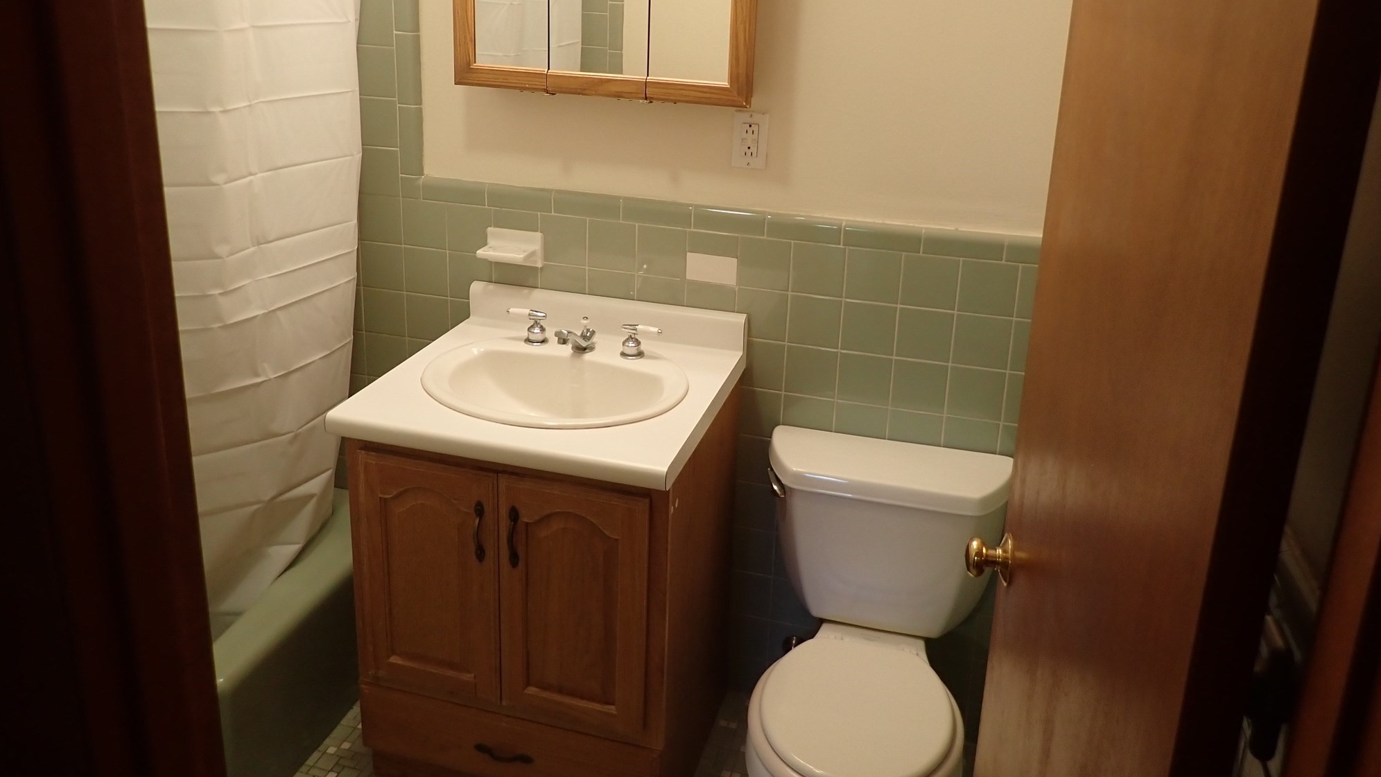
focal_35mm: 28
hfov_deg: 67.9
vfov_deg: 40.9
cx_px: 693
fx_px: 1025
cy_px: 249
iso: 200
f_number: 2
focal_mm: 4.5
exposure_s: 1/50
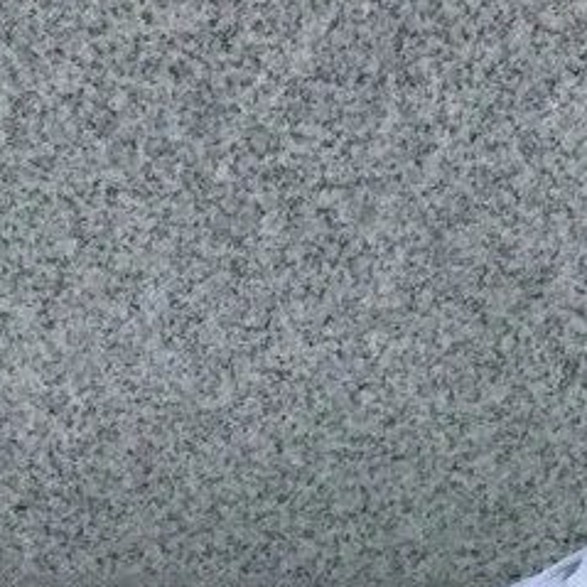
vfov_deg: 15.9
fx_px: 1976
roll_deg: -2.8
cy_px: 807
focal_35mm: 103
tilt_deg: -26.0
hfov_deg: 16.0
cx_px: 771
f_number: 2.4
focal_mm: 3.3
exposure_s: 1/309
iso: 25
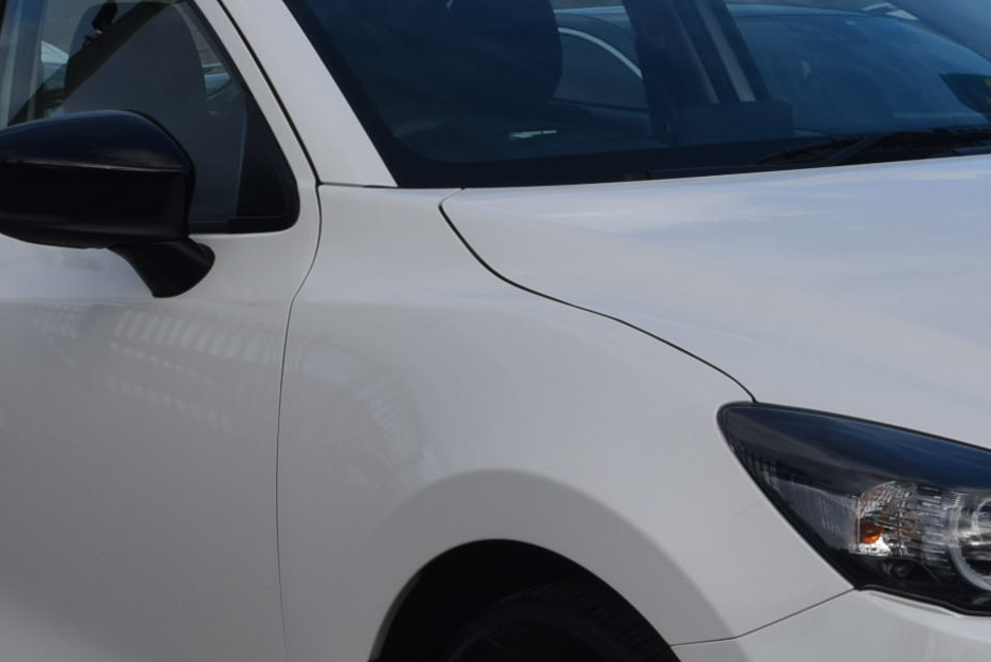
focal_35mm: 101
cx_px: 900
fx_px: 2771
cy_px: 499
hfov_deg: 19.9
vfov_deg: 13.6
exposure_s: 1/400
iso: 200
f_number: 10
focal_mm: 21
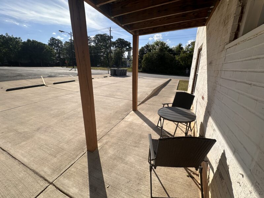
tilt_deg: -15.7
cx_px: 132
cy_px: 99
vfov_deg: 85.7
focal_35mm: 14
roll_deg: +0.7
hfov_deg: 102.1
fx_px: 107
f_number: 2.2
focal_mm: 2.22
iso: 40
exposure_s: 1/2304
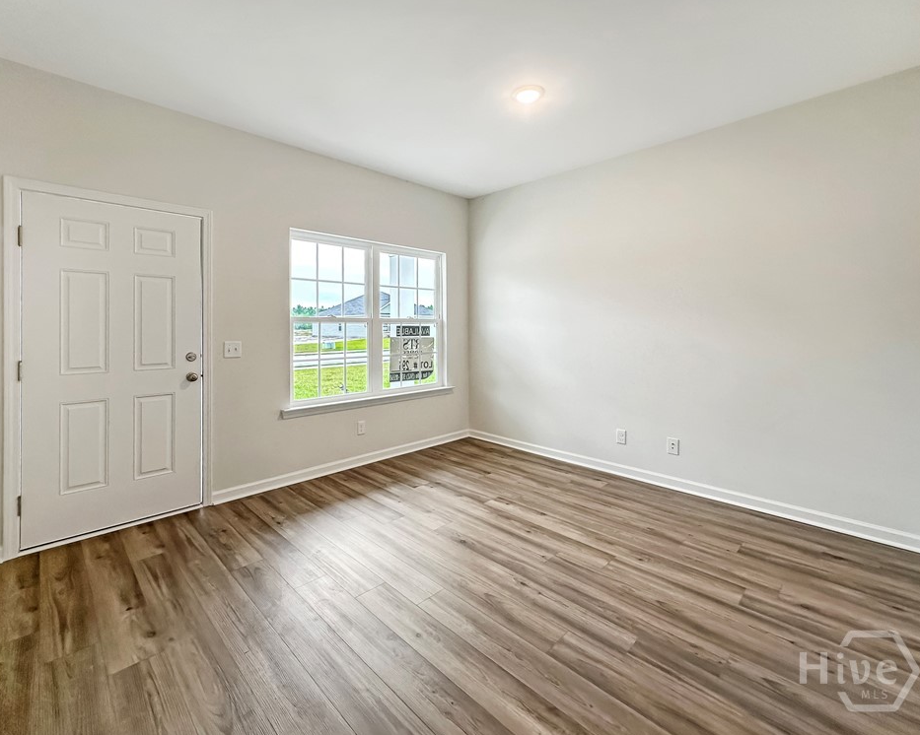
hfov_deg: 96.7
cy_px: 368
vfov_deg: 84.0
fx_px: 408
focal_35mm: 15
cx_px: 430
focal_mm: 2.22
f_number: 2.2
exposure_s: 1/120
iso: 125
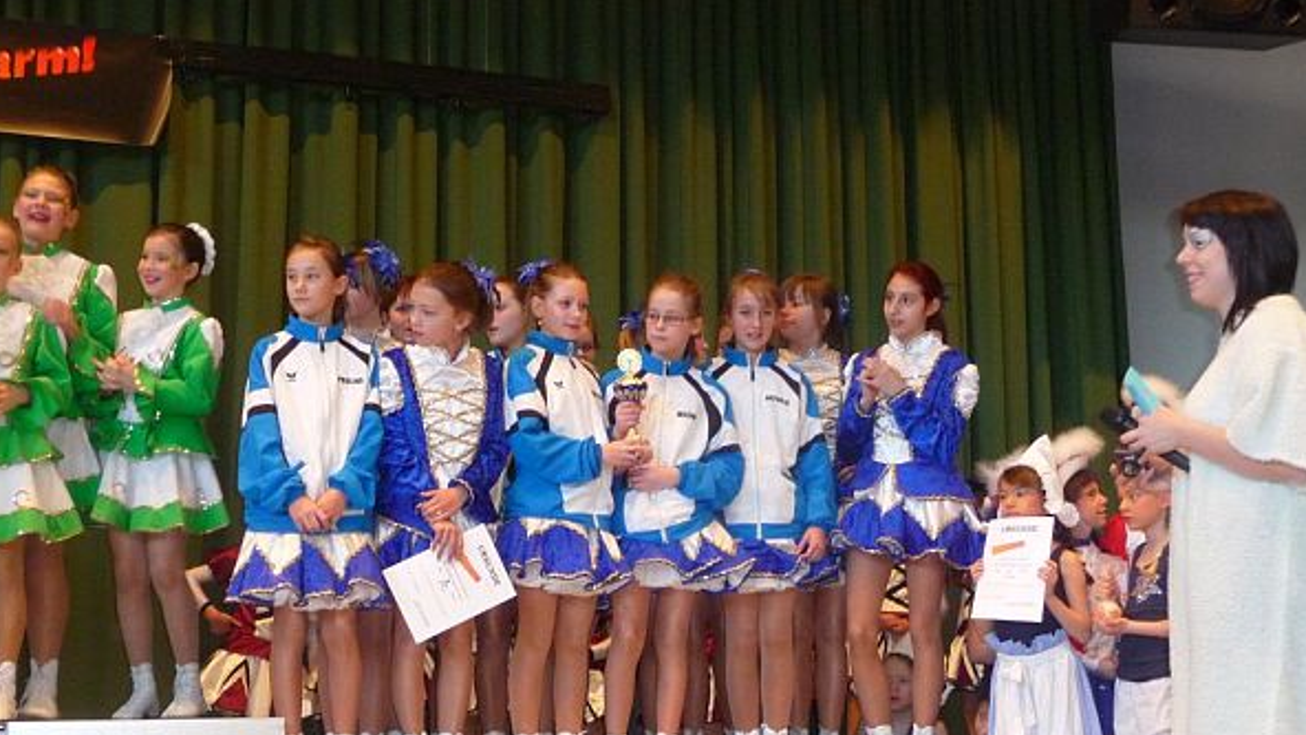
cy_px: 490
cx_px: 653
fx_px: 1835
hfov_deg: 39.2
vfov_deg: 22.5
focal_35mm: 53
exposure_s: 1/30
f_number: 4.2
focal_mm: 8
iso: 400
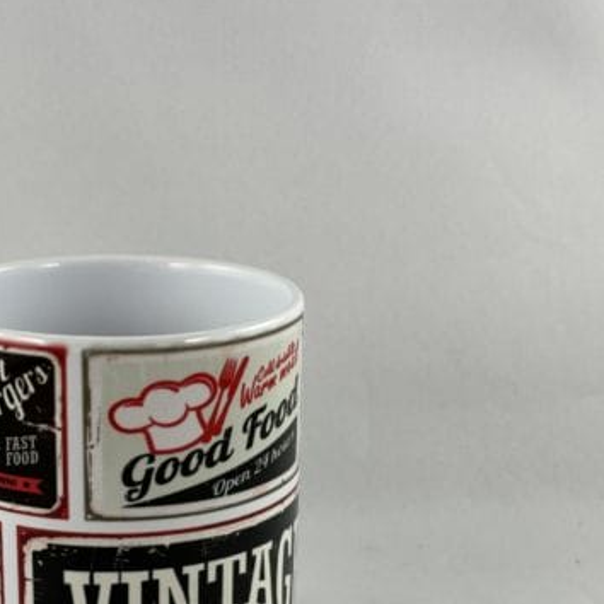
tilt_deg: -18.7
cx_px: 201
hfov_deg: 21.6
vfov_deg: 21.4
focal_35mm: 80
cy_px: 491
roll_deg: -1.2
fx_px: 1579
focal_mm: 6.86
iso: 50
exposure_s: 1/100
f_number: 1.78
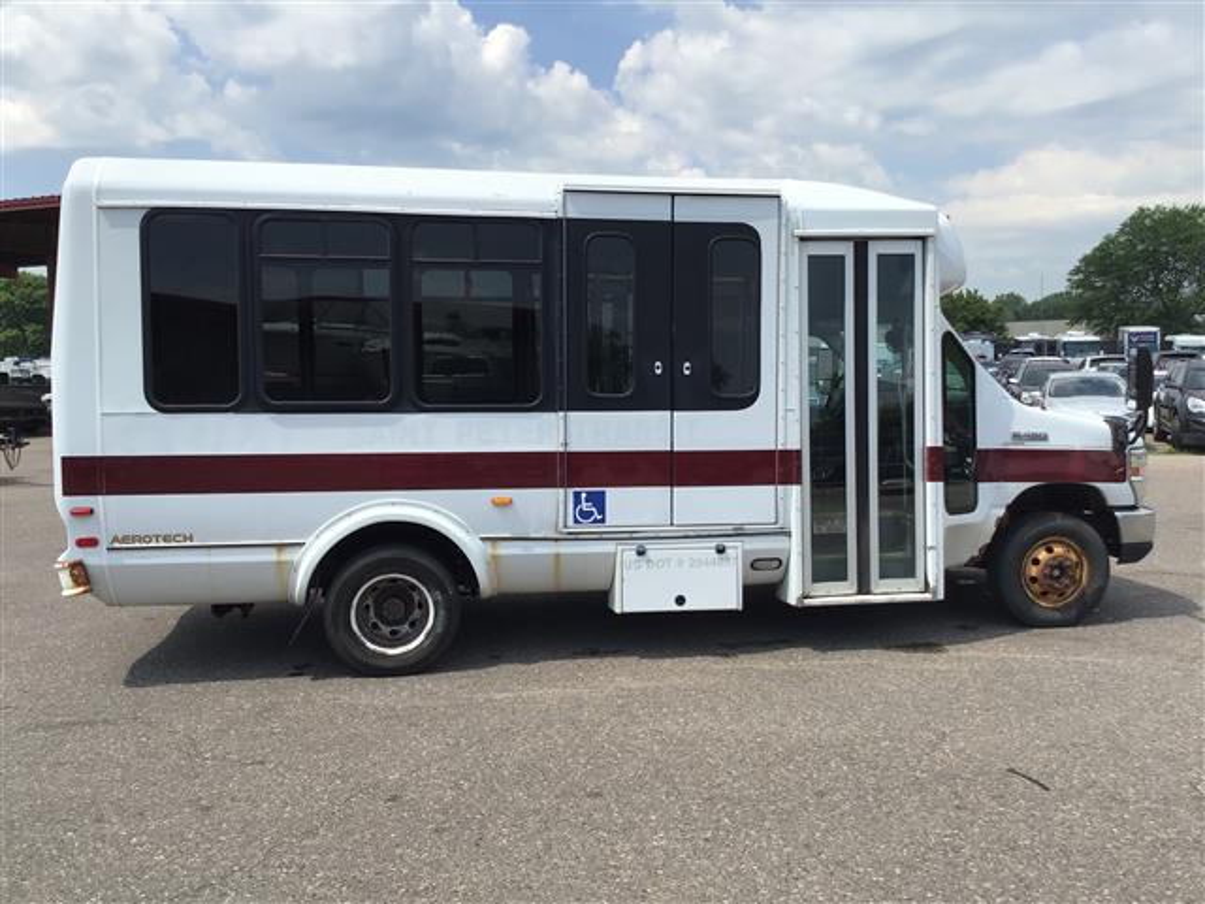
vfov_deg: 45.4
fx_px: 1079
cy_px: 452
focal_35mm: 31
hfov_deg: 58.4
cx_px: 602
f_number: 2.4
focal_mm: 3.3
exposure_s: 1/1456
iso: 25
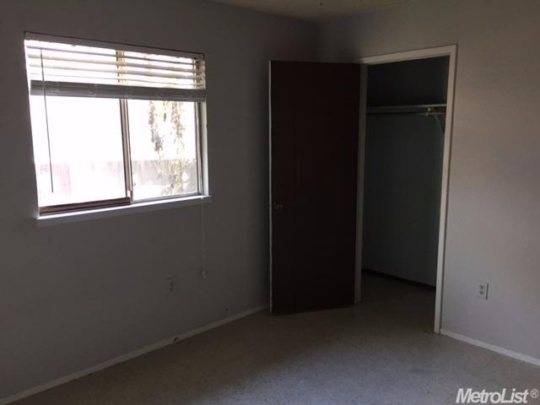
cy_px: 202
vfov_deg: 48.2
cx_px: 270
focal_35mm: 29
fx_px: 452
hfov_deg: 61.7
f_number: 2.2
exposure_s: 1/30
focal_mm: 4.15
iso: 100
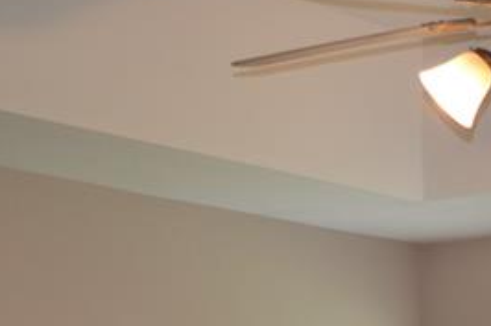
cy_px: 604
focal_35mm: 104
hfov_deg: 18.1
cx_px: 674
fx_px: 1418
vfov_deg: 12.0
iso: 400
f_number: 4
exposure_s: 1/100
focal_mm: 18
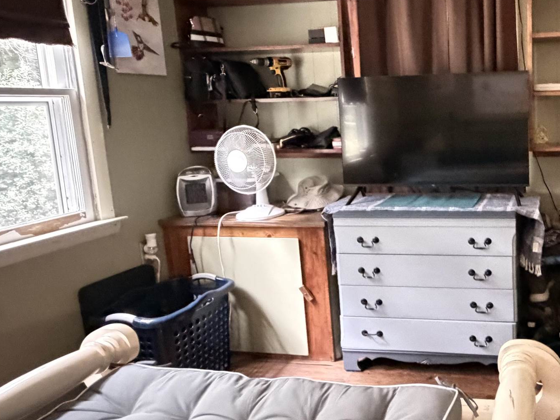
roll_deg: +2.8
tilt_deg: -7.6
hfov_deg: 51.9
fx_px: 518
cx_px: 474
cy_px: 181
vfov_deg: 44.1
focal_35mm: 32
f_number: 2.2
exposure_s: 1/30
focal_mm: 2.22
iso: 2000
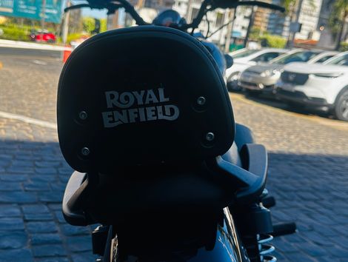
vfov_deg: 56.9
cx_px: 174
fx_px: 242
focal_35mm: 24
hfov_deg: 71.5
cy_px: 131
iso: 80
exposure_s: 1/1845
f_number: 1.78
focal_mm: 6.86
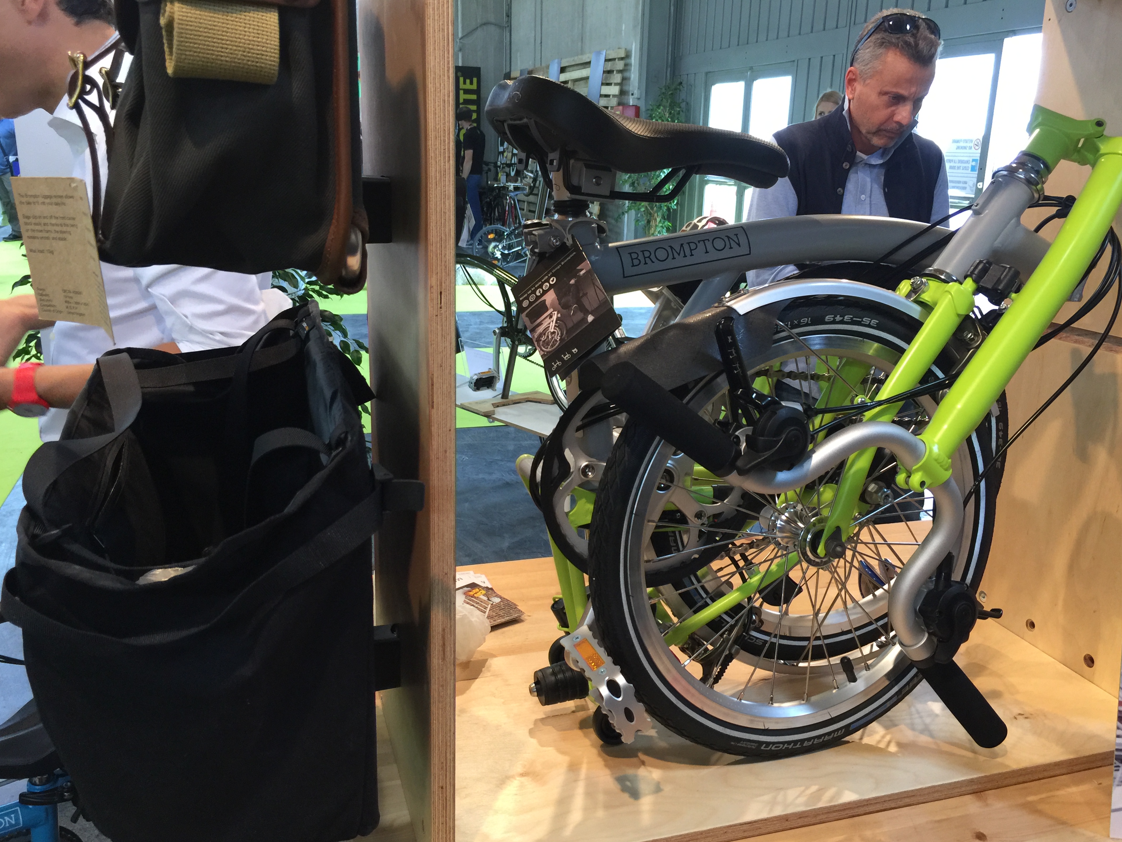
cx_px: 575
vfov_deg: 46.8
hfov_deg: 60.0
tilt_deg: -16.5
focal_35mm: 30
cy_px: 434
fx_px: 972
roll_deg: -0.4
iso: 80
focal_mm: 4.15
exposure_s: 1/33
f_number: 2.2
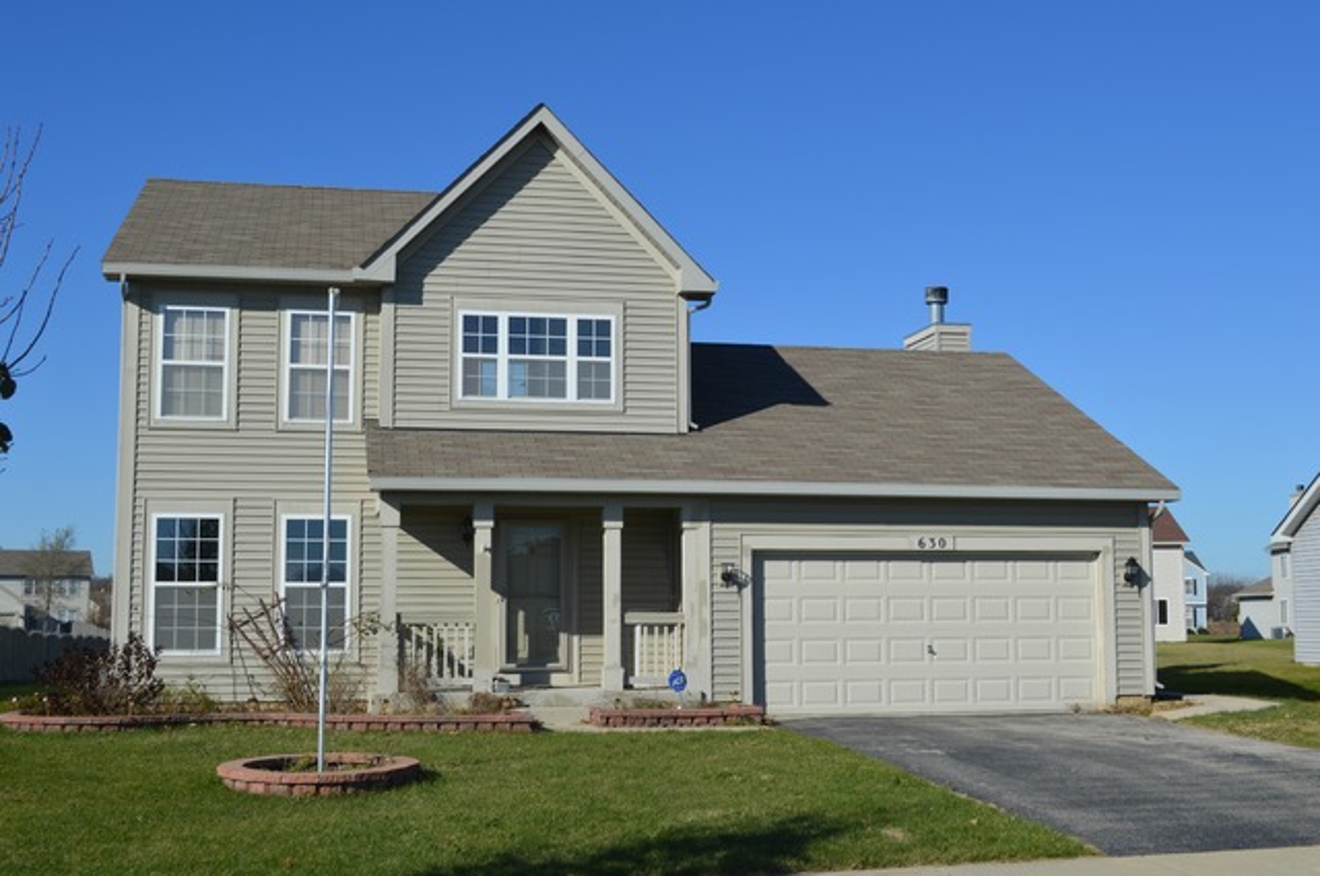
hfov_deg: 46.5
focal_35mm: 42
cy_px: 438
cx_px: 660
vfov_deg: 31.8
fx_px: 1538
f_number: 9
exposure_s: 1/320
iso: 100
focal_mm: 28
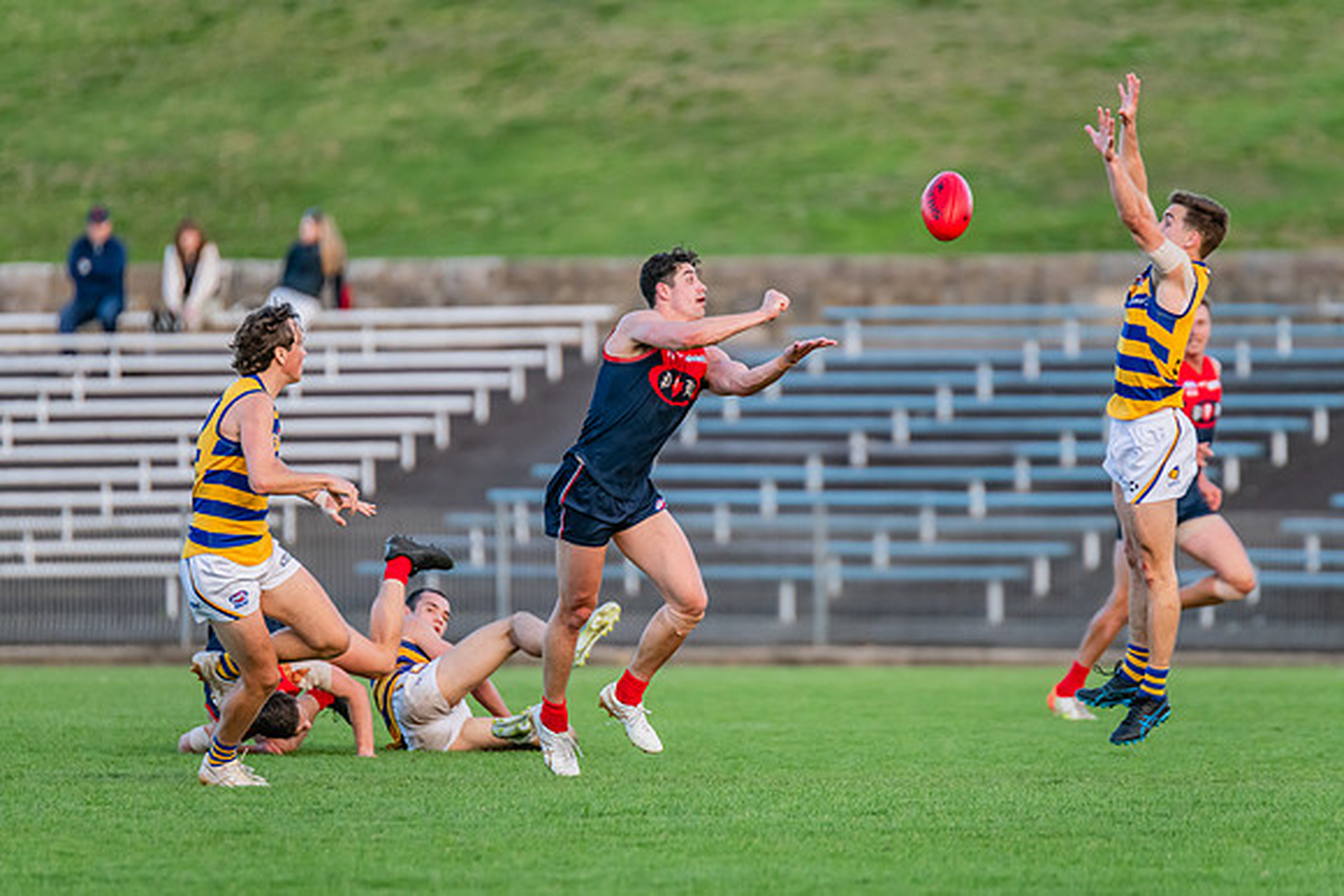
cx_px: 694
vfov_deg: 2.9
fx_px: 17447
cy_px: 495
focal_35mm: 467
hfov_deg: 4.4
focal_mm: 420
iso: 1800
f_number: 4
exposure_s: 1/1250
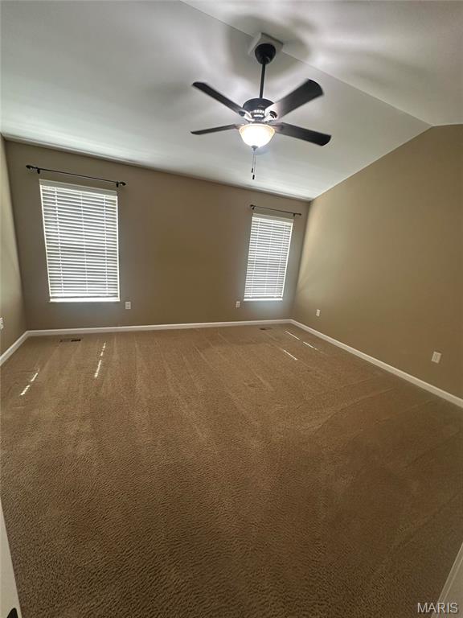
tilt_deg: -13.2
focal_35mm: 14
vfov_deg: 102.1
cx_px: 232
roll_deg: -5.6
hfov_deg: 85.7
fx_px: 250
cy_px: 309
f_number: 2.2
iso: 250
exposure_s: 1/60
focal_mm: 2.22
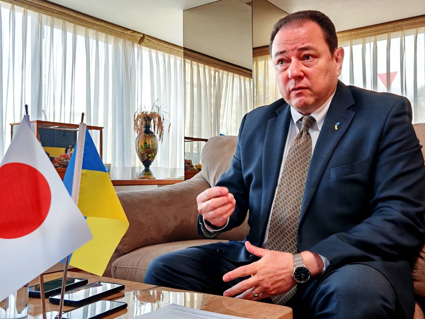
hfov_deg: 47.9
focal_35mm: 39
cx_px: 212
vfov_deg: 36.8
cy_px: 160
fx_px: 479
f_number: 1.9
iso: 250
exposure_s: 1/125
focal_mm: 6.67
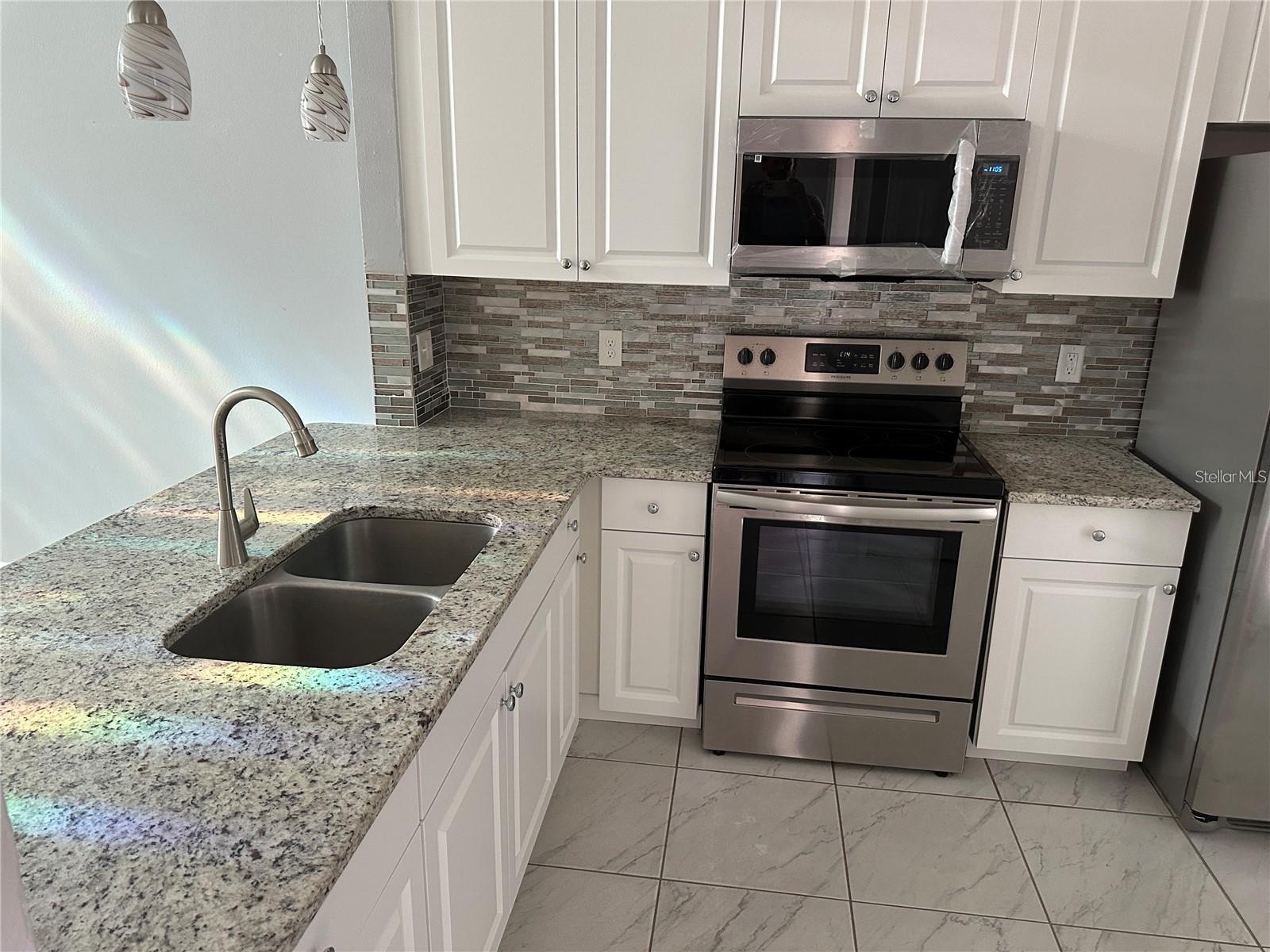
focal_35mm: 24
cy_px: 476
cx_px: 635
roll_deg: -1.9
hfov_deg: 71.6
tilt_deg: -17.8
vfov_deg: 56.8
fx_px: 881
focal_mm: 6.86
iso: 320
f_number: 1.78
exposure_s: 1/60
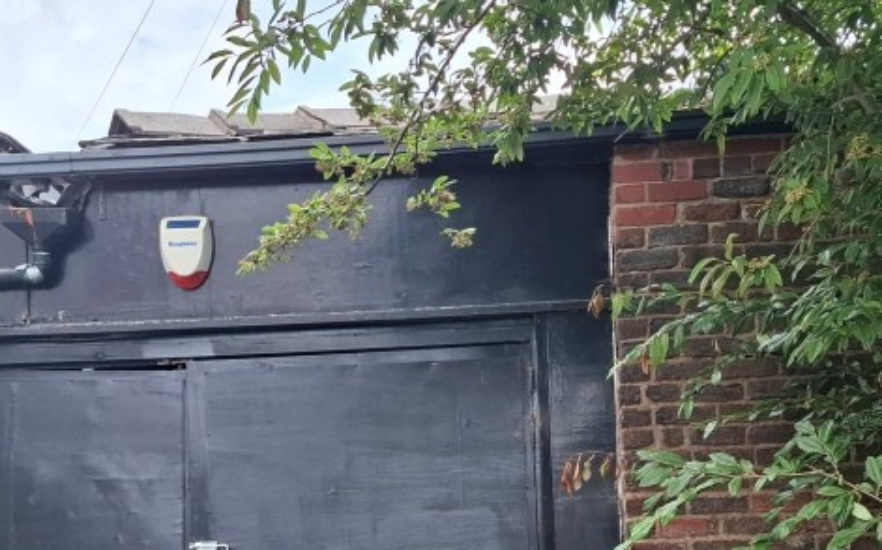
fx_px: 1274
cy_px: 501
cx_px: 403
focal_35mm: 53
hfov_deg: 38.2
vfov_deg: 23.7
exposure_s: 1/318
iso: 50
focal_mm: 5.54
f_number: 1.8
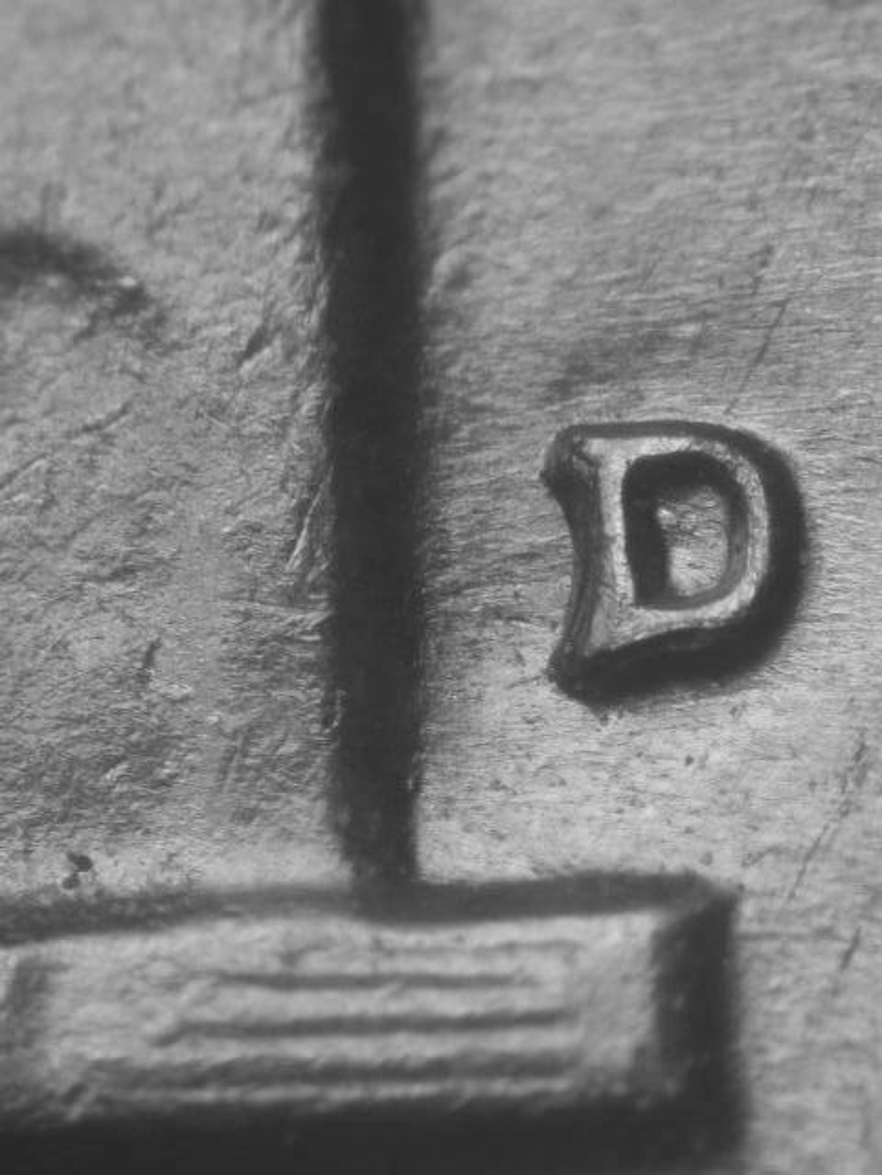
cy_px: 588
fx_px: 5096
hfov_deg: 9.9
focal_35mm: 150
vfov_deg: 13.2
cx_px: 441
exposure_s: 1/9.5
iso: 100
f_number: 5
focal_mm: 31.1
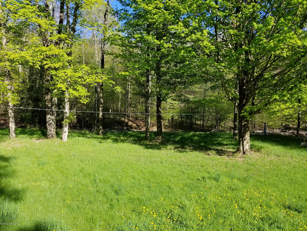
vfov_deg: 53.1
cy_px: 116
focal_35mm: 26
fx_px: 231
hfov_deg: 67.3
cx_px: 154
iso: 50
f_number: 1.7
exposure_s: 1/1120
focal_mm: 4.25
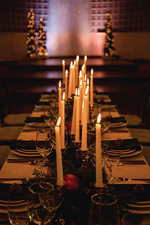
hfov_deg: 27.0
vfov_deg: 39.6
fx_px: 312
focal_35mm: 50
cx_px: 75
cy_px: 112
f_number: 3
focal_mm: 50
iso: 400
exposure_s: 1/60
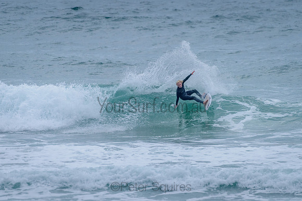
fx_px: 5141
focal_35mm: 613
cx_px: 151
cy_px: 78
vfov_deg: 2.2
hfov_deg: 3.4
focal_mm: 500
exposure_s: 1/2000
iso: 1400
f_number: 5.6
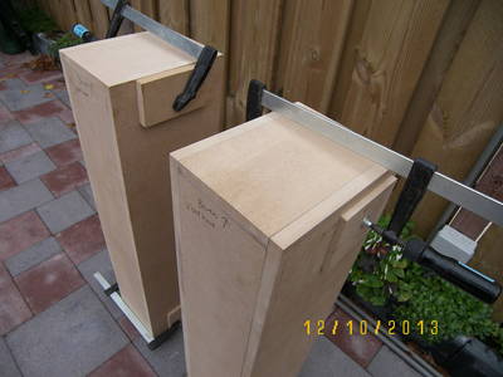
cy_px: 188
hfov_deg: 71.6
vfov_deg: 56.8
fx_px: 349
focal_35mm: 24
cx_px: 252
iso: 50
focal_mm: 5
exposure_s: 1/250
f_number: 2.8
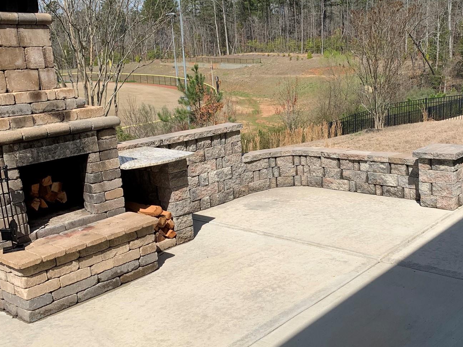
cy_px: 178
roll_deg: +0.3
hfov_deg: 44.8
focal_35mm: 41
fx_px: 548
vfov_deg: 35.1
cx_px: 325
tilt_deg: -13.7
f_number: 1.8
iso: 25
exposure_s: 1/3289
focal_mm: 4.25
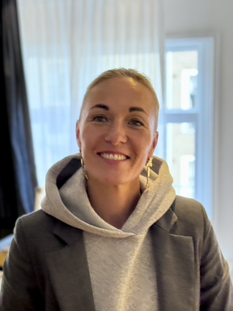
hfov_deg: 30.3
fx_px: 431
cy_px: 156
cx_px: 116
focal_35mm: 48
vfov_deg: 39.7
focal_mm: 6.86
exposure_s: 1/50
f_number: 1.78
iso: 125
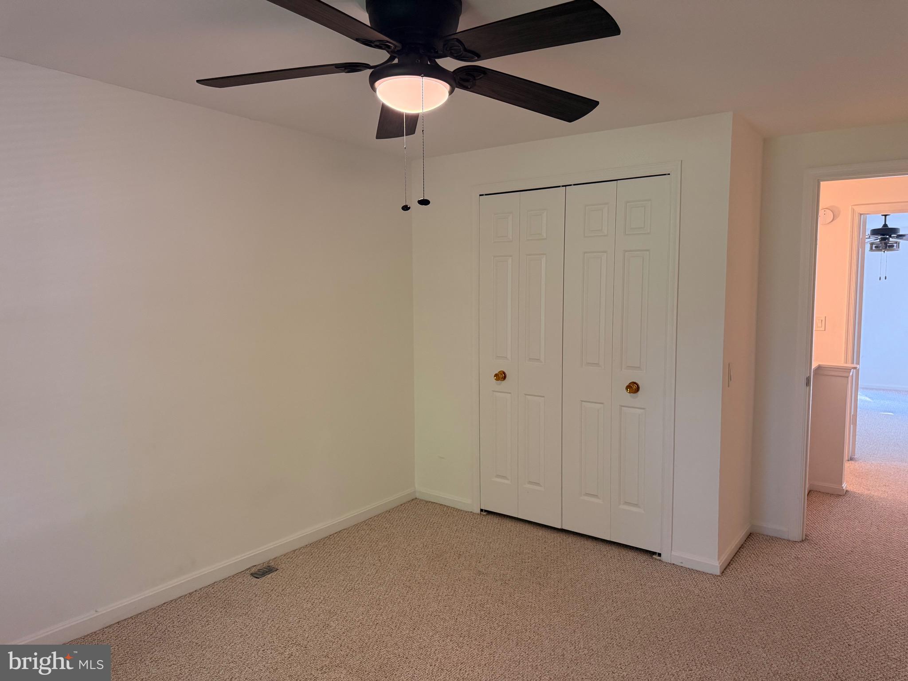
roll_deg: +0.0
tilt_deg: -3.6
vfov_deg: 56.8
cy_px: 340
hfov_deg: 71.6
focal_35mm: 24
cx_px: 454
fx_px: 630
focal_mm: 6.76
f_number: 1.78
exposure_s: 1/120
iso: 320
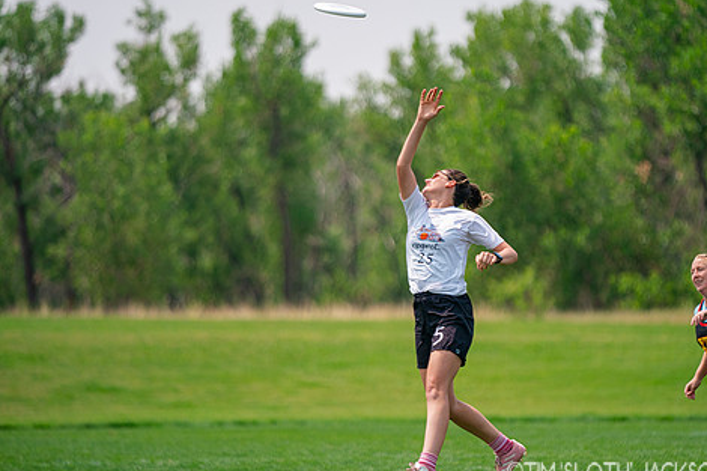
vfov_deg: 5.6
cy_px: 260
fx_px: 4849
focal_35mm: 247
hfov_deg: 8.3
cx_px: 412
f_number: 2.8
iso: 400
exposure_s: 1/6400
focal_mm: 200
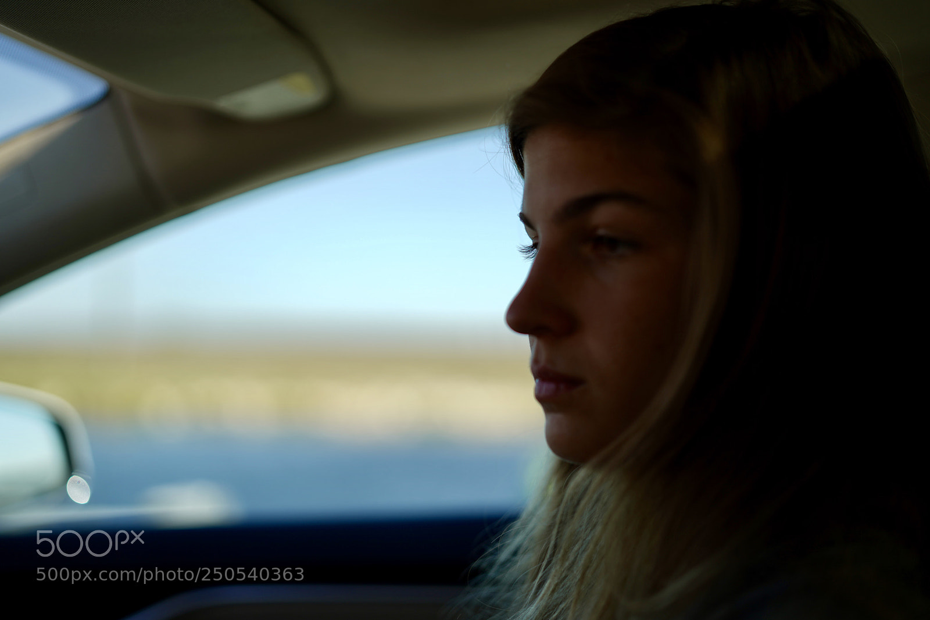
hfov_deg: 39.6
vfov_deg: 27.0
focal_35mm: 50
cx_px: 465
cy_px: 310
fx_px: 1291
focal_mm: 50
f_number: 1.4
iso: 50
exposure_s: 1/1250
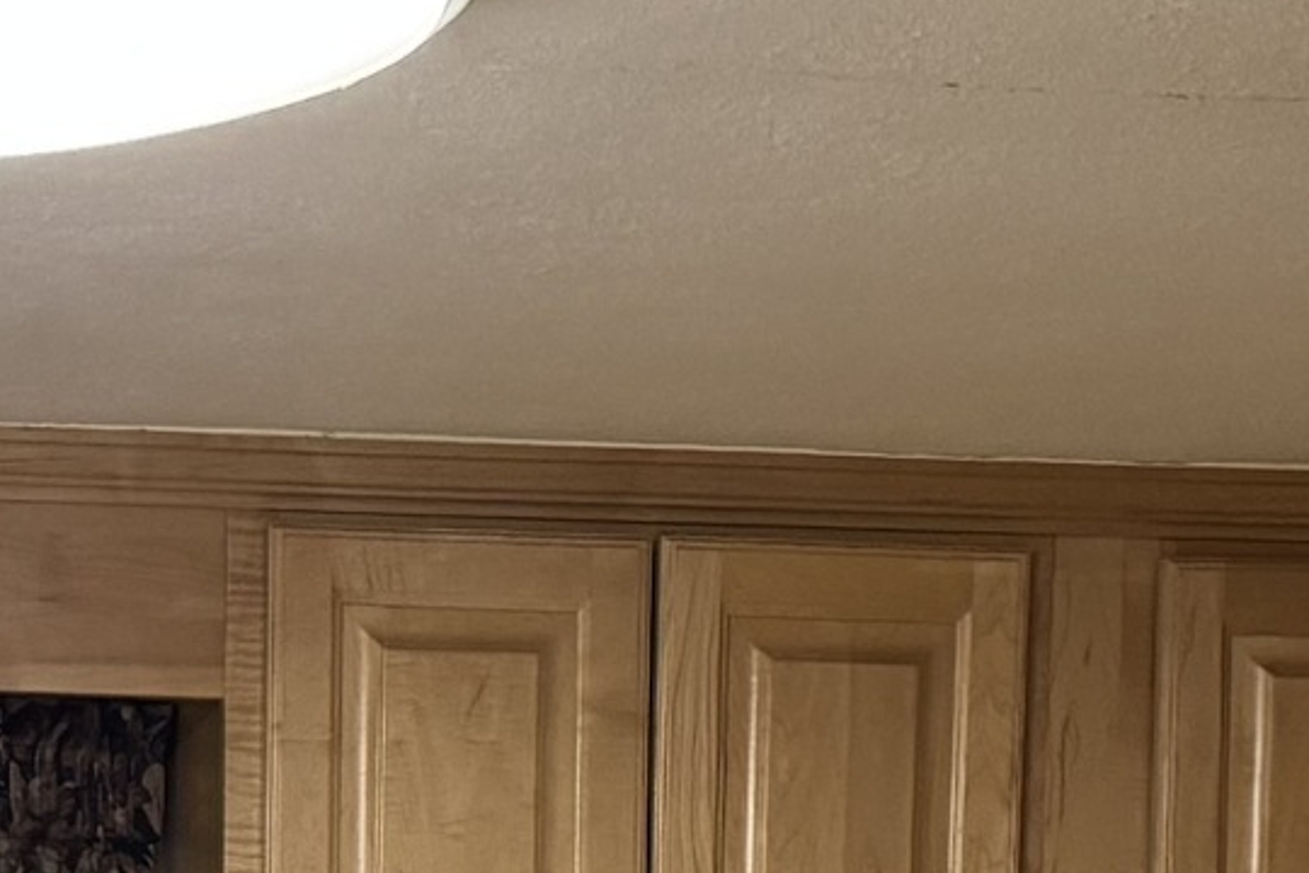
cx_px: 208
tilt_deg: -7.3
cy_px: 1945
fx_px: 5163
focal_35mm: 142
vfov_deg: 8.9
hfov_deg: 14.3
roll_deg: +0.0
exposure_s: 1/60
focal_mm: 6.76
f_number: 1.78
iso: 800
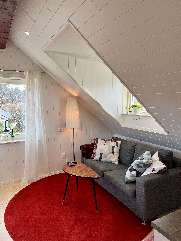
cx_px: 90
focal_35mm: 26
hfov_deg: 53.1
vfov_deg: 67.3
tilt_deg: -7.7
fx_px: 181
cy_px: 120
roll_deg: +1.3
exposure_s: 1/100
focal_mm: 5.1
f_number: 1.6
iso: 80
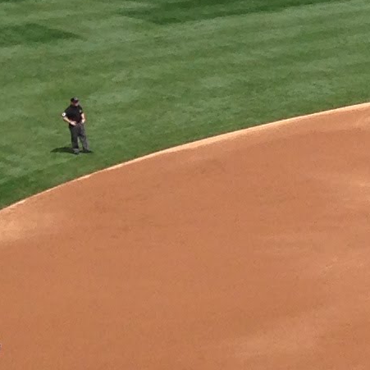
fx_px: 2552
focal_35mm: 211
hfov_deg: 7.6
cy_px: 102
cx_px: 969
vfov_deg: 8.3
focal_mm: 4.12
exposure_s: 1/1391
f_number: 2.4
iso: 50
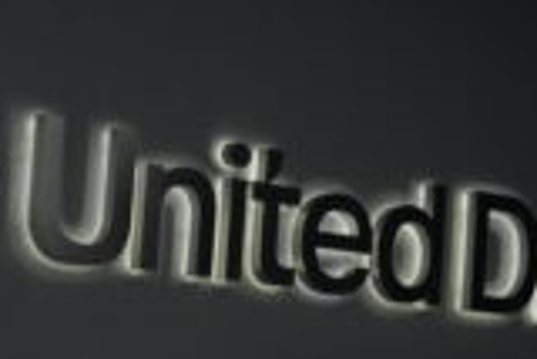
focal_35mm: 168
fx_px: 2508
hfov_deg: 11.6
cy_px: 651
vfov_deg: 7.9
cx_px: 869
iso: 640
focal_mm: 35
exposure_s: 1/40
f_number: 4
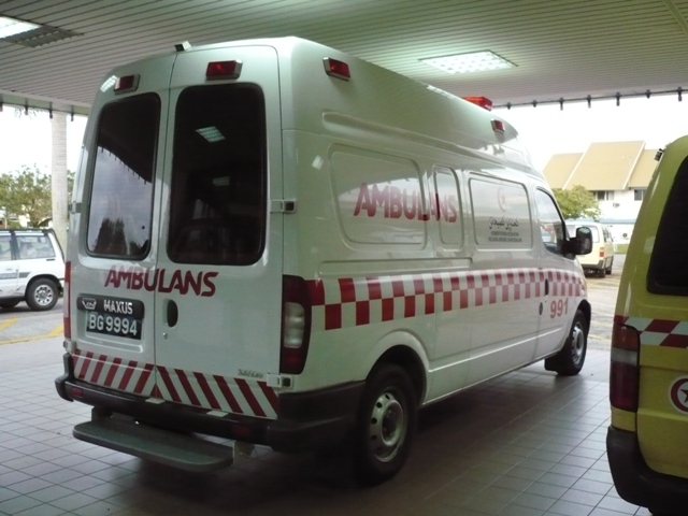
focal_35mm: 35
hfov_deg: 52.6
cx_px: 344
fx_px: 696
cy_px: 258
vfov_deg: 40.7
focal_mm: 5.8
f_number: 2.8
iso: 640
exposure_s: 1/125
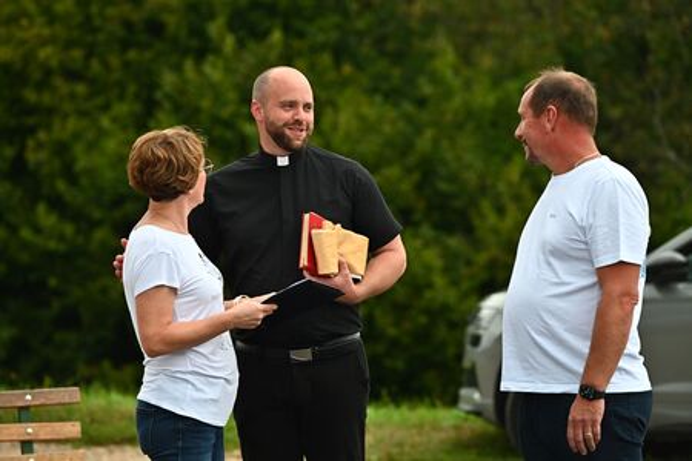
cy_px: 230
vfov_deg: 7.6
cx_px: 346
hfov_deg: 11.4
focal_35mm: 180
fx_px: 3460
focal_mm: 180
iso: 1600
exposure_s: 1/1000
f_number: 4
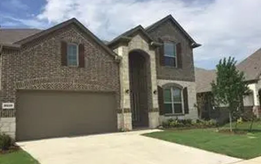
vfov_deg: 40.6
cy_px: 88
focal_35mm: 31
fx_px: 221
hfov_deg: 61.2
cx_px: 130
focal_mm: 4.15
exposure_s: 1/2475
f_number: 2.2
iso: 32
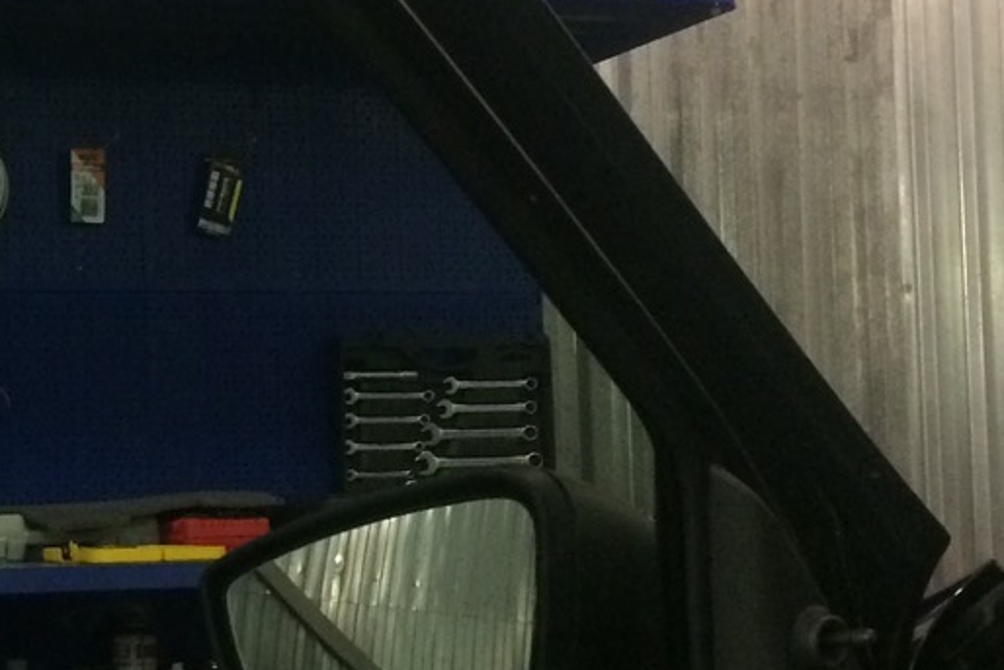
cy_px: 356
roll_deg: -0.1
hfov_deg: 21.7
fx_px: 2455
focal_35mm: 88
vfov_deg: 15.5
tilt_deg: +3.2
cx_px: -156
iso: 250
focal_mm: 4.15
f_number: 2.2
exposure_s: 1/25
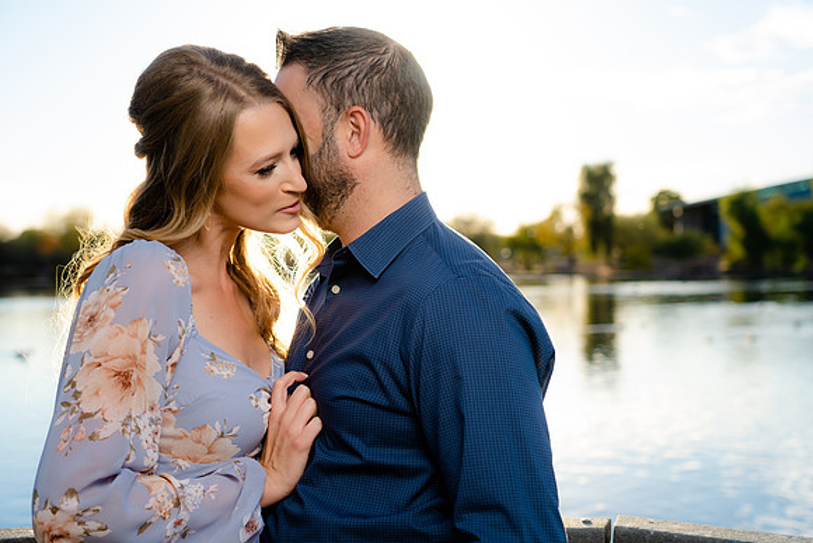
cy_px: 272
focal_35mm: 53
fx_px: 1197
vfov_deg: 25.5
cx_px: 406
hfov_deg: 37.5
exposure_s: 1/250
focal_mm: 53
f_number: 4
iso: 50
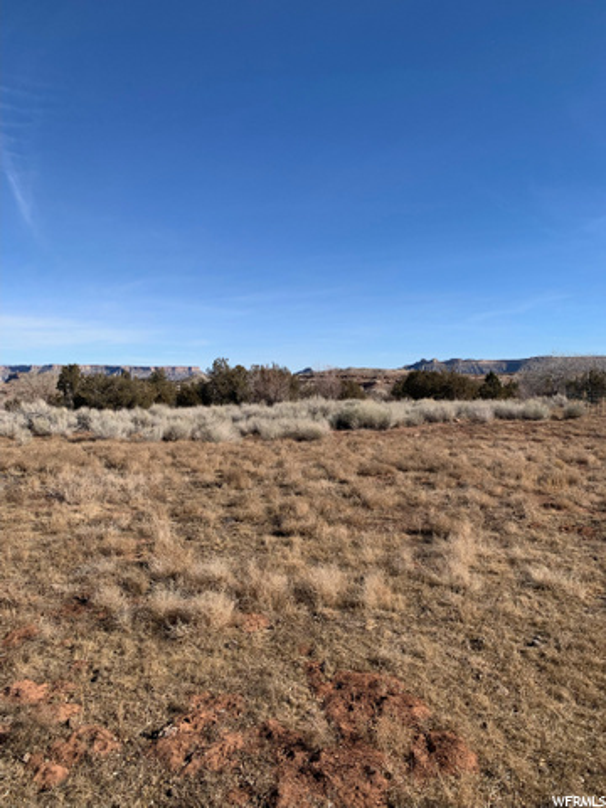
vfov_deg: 67.3
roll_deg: +1.3
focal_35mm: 26
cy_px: 404
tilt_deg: -1.3
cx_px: 303
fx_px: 607
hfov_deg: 53.1
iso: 25
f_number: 1.8
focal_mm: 4.25
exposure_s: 1/2915
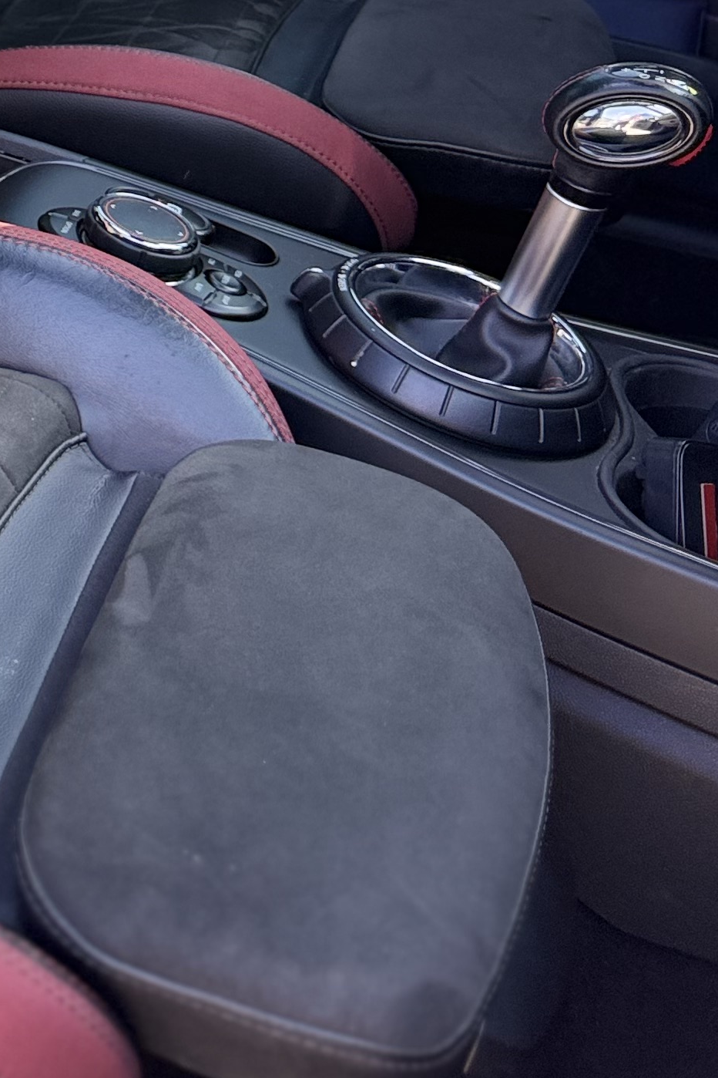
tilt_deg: -14.2
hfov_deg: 17.0
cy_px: -272
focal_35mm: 72
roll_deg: -1.0
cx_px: -381
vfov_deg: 24.9
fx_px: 2154
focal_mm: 6.76
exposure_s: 1/173
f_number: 1.78
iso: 80
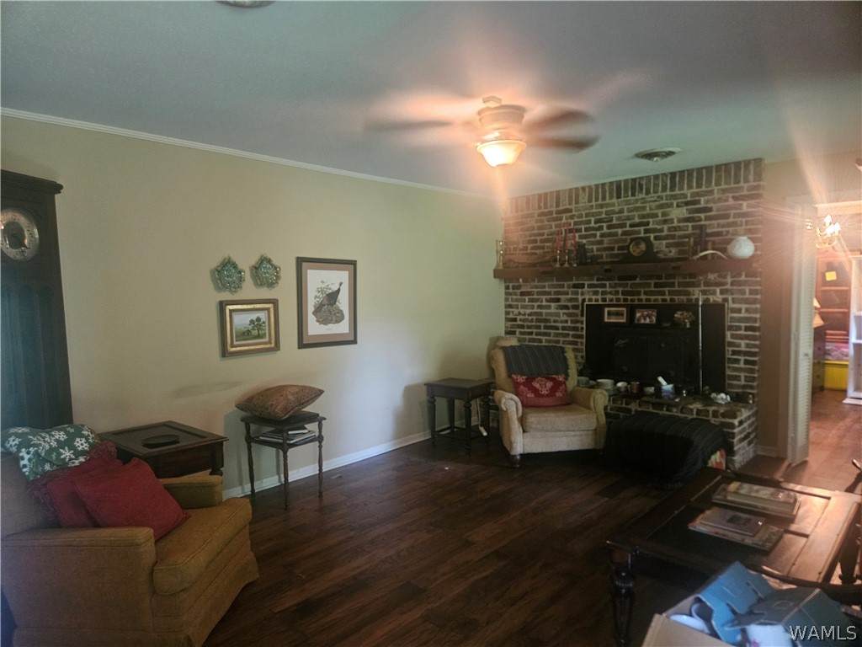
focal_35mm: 23
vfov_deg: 58.9
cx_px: 431
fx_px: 573
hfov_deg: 73.9
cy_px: 324
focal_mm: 5.4
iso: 640
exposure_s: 1/30
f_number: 1.8
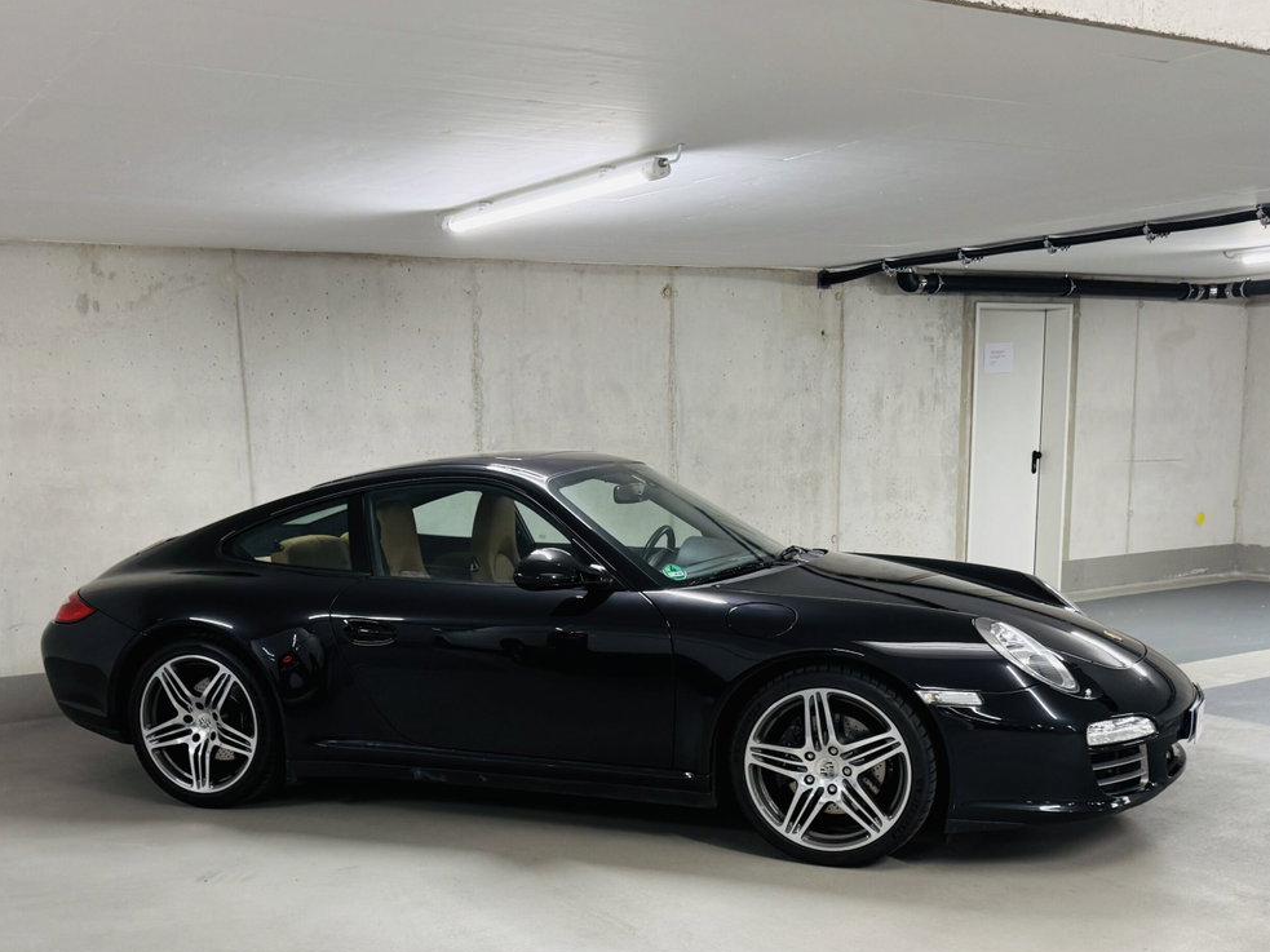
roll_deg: +0.9
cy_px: 473
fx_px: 917
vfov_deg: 54.9
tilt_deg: -9.8
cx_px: 618
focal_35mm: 25
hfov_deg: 69.4
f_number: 1.78
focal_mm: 6.76
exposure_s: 1/50
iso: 125
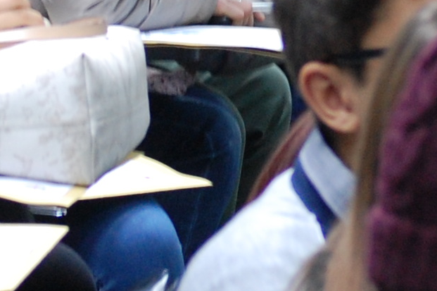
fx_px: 4845
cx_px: 649
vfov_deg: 3.4
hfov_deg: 5.1
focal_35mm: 399
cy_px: -185
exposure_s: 1/13
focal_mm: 55
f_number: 4
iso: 800
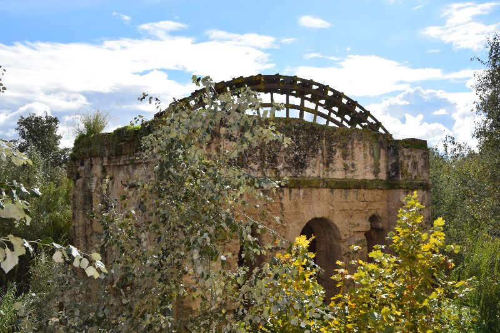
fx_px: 500
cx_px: 250
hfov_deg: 53.1
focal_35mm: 36
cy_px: 166
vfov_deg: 36.9
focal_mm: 24
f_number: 10
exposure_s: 1/200
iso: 100
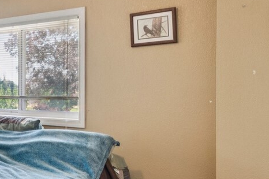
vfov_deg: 26.4
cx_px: -25
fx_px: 381
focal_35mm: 51
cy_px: 78
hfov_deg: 33.9
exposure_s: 1/8
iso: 200
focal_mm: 14
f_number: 8
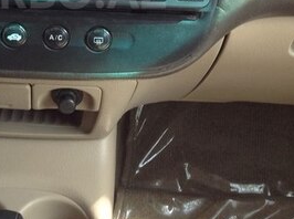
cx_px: 53
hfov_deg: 23.5
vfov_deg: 17.4
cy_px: -8
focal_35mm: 82
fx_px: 695
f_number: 2.4
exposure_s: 1/60
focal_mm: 3.3
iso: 40
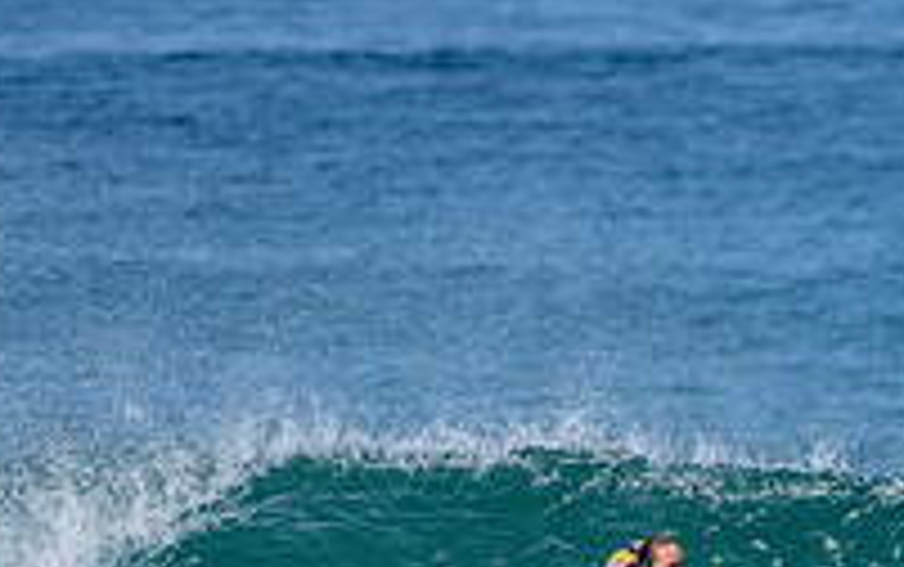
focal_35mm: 1472
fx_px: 36296
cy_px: 682
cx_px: 733
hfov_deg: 1.4
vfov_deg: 0.9
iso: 250
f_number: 6.3
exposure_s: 1/2500
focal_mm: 500
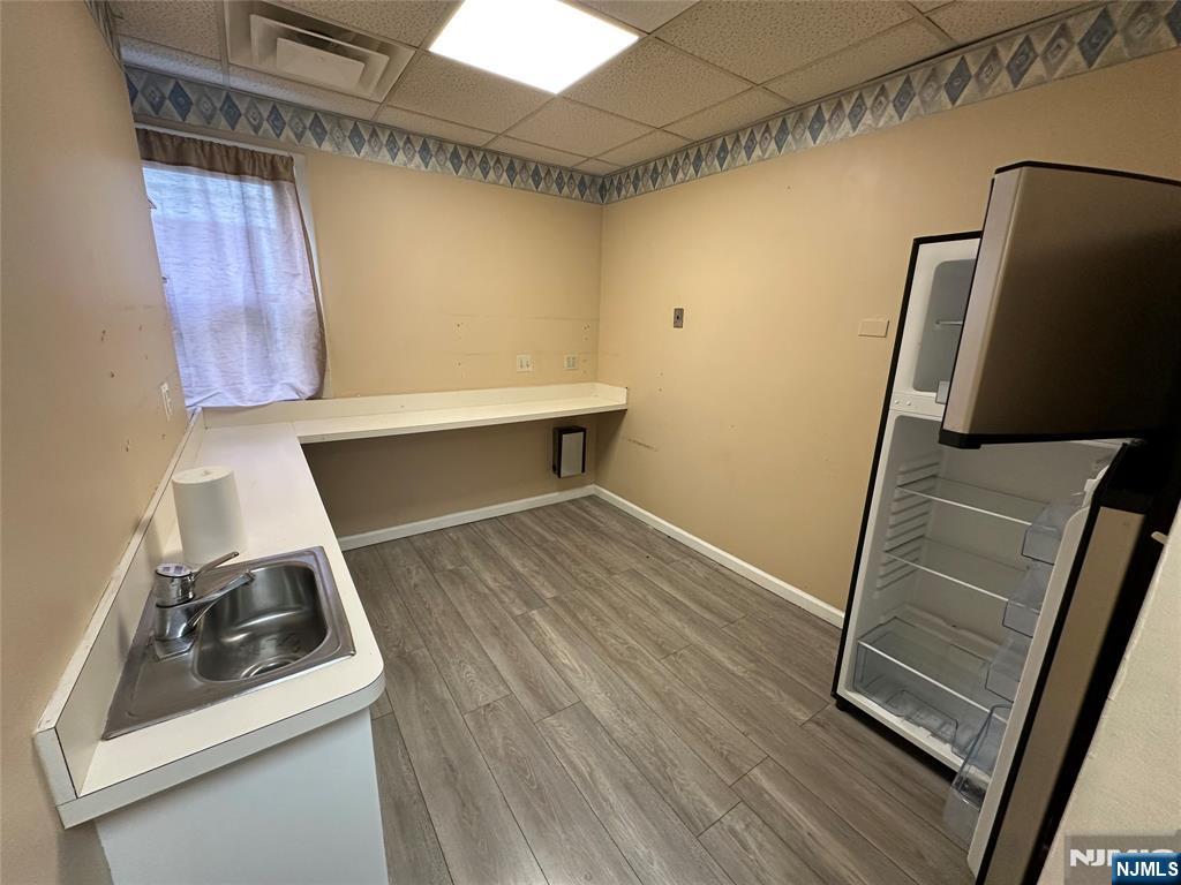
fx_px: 478
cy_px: 442
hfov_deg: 102.1
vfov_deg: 85.7
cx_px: 590
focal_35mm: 14
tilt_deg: -14.6
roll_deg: -1.8
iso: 200
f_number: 2.2
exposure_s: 1/120
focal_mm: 2.22
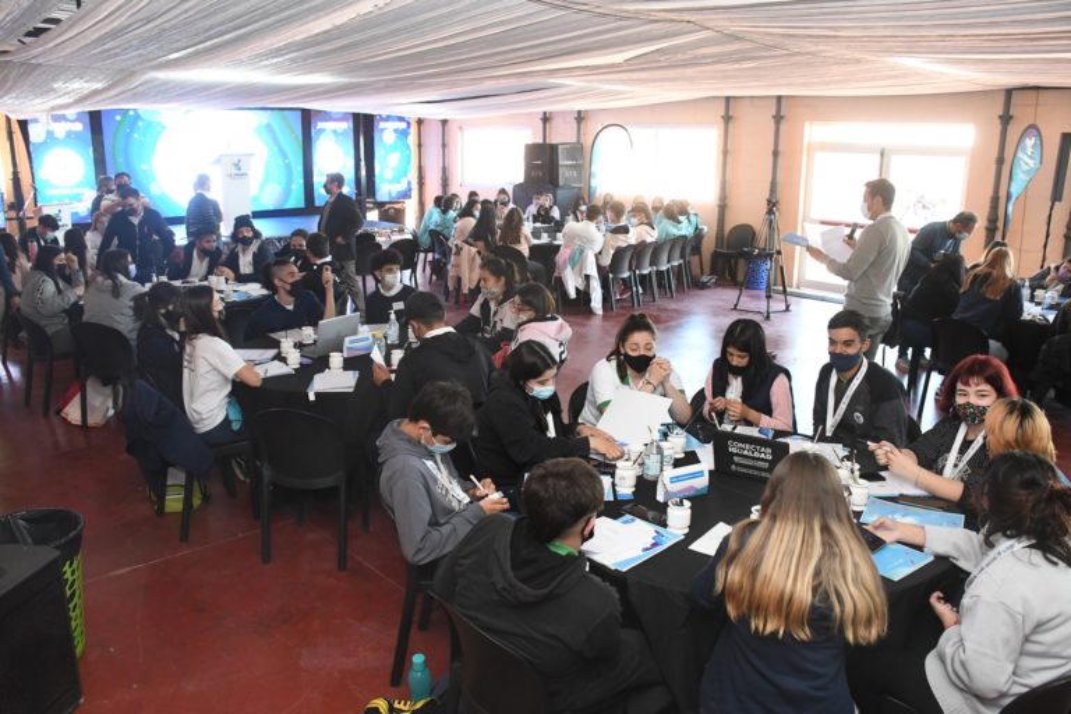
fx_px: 803
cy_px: 357
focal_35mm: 27
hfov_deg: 67.4
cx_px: 536
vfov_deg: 47.9
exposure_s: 1/160
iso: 3200
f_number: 6.3
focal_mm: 18
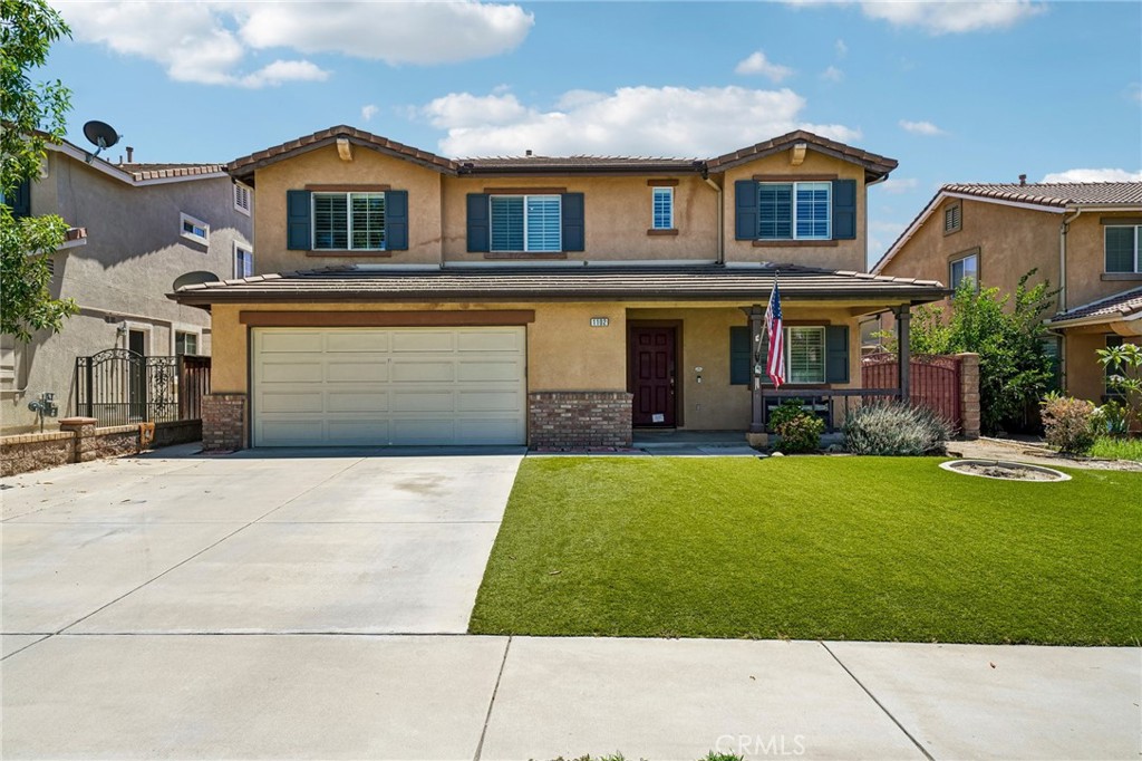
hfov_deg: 73.8
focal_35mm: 24
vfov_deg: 53.1
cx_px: 571
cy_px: 380
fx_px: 761
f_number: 8
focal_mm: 24
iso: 100
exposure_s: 1/160
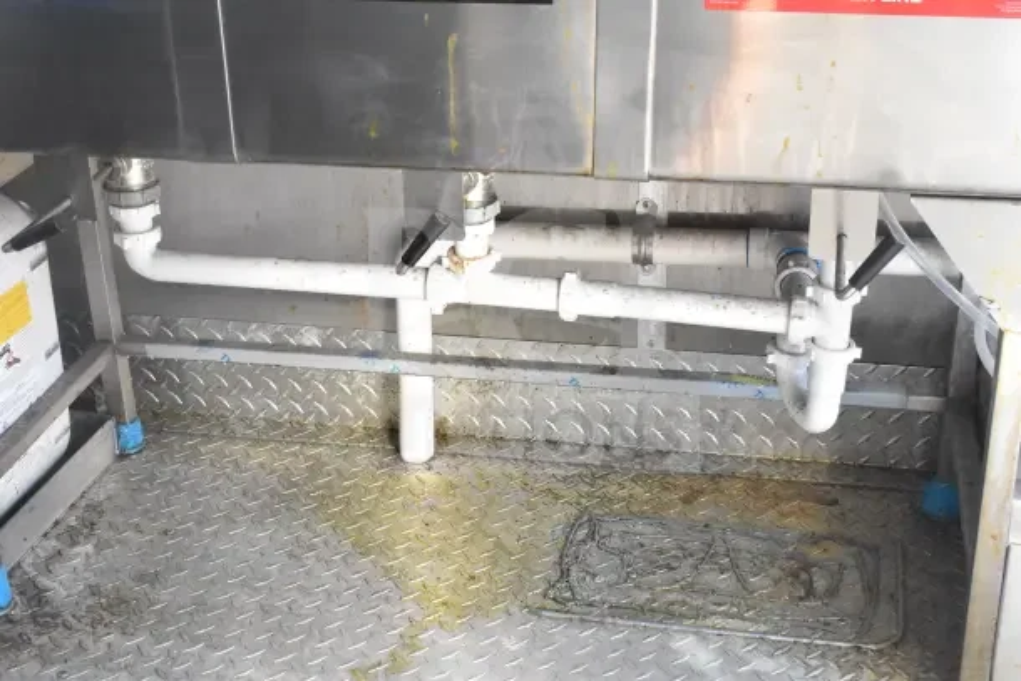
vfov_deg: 25.8
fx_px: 1489
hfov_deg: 37.8
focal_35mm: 52
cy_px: 340
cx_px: 510
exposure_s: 1/320
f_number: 9
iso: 6400
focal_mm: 35
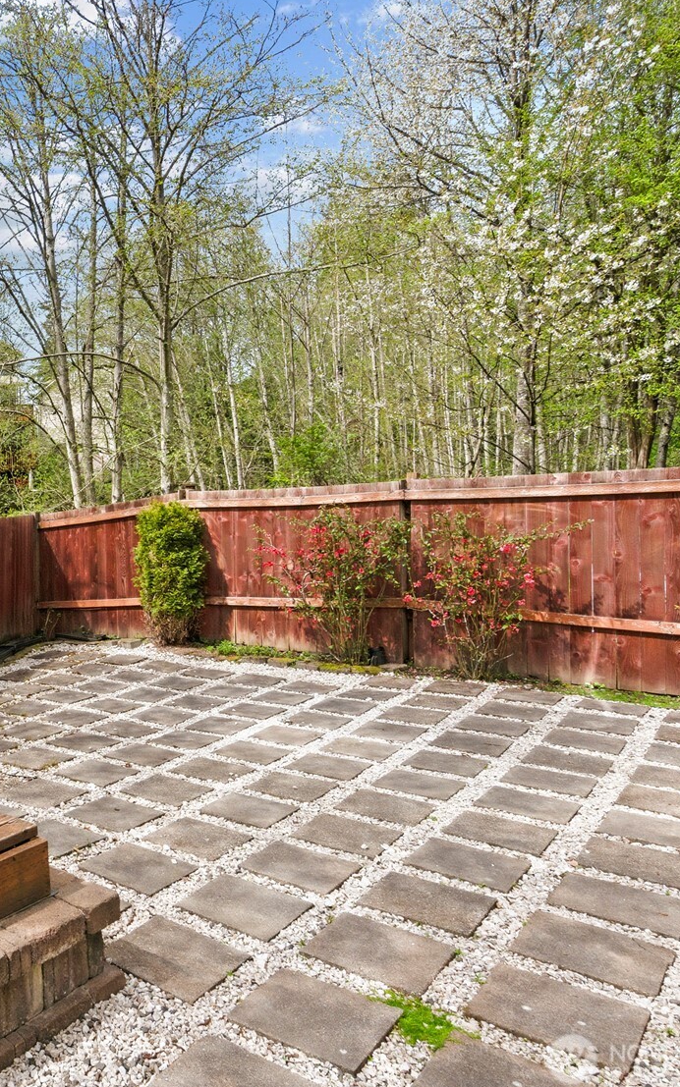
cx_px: -47
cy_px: 542
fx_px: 741
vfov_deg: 72.5
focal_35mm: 25
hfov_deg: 40.8
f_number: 16
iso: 250
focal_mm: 16
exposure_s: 1/160
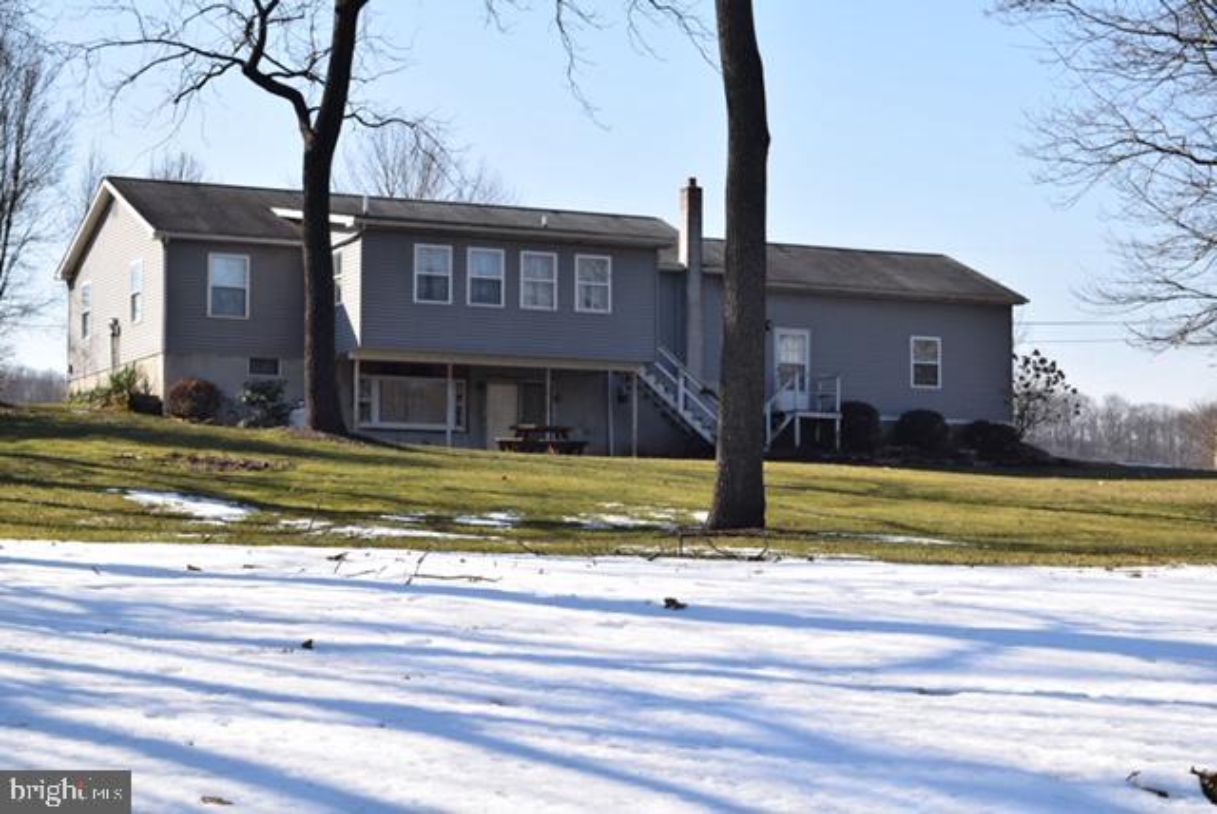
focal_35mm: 75
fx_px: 2538
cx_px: 608
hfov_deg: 27.0
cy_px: 407
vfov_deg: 18.2
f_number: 9
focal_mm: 50
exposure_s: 1/200
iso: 100
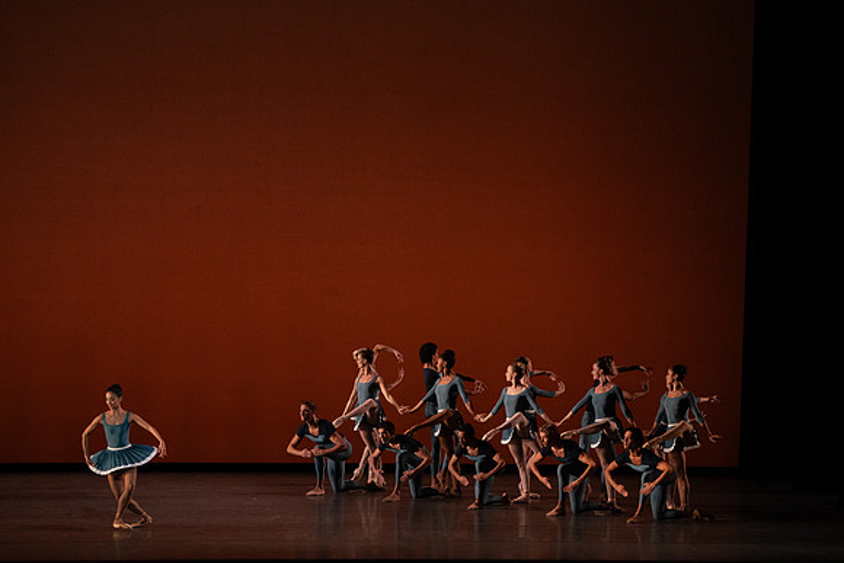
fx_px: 3517
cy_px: 282
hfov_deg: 13.7
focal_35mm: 150
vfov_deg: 9.2
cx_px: 422
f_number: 9
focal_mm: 150
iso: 5000
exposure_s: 1/400
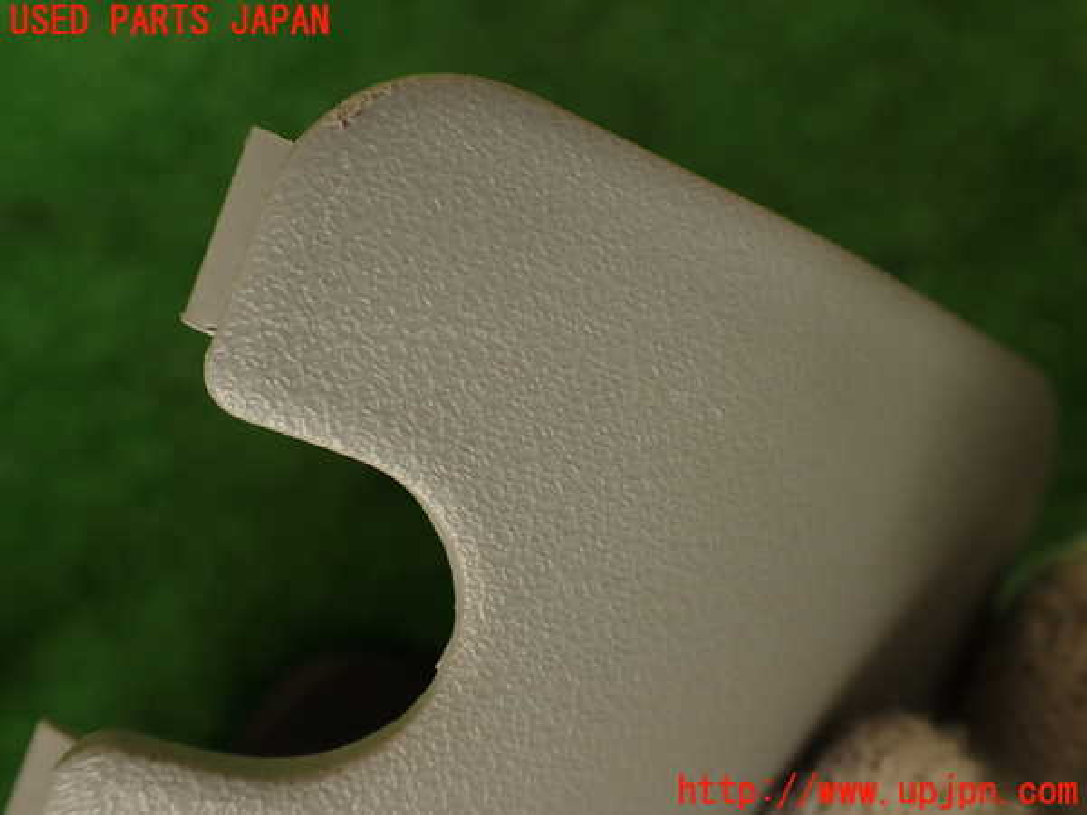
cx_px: 544
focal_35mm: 32
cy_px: 408
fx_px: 1005
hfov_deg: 56.8
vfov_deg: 44.2
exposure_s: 1/80
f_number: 2.4
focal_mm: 5.79
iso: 100
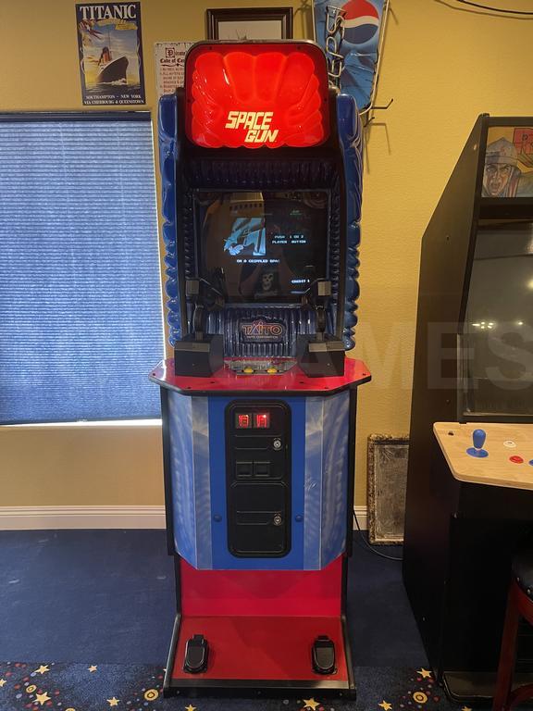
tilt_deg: -13.1
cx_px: 266
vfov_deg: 67.3
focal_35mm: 26
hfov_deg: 53.1
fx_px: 534
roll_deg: +0.6
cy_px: 356
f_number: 1.6
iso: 500
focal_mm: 5.1
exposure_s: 1/40
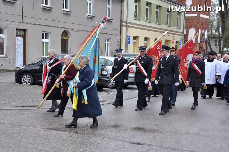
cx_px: 114
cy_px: 76
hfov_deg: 35.1
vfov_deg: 23.7
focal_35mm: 57
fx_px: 362
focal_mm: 38
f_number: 8
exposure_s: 1/250
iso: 320
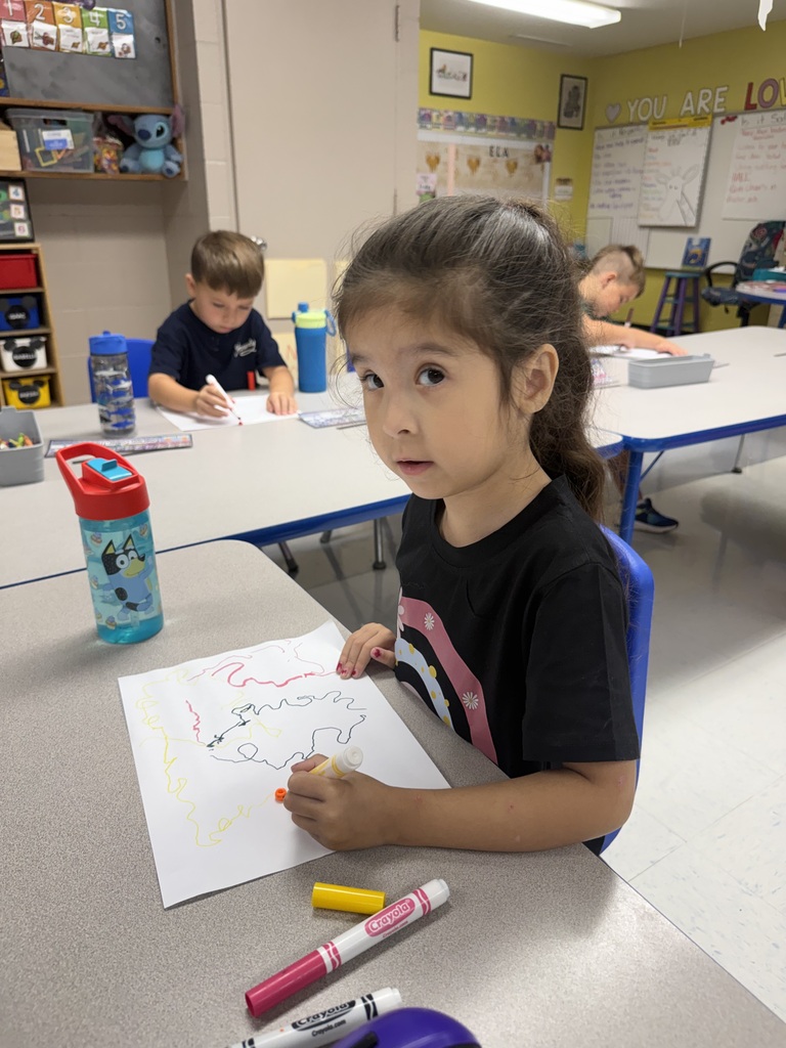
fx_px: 727
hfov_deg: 56.8
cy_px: 524
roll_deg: -1.9
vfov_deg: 71.6
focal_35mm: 24
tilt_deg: -22.4
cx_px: 393
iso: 160
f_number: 1.78
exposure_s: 1/120
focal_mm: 6.76
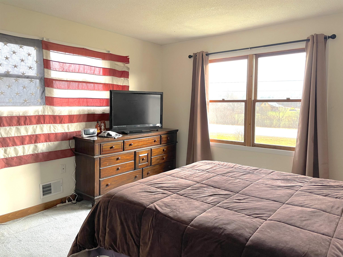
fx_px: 258
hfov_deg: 67.3
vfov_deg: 53.1
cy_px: 128
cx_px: 172
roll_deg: -0.1
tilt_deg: -5.2
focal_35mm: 26
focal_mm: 4.2
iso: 80
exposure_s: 1/60
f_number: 1.6
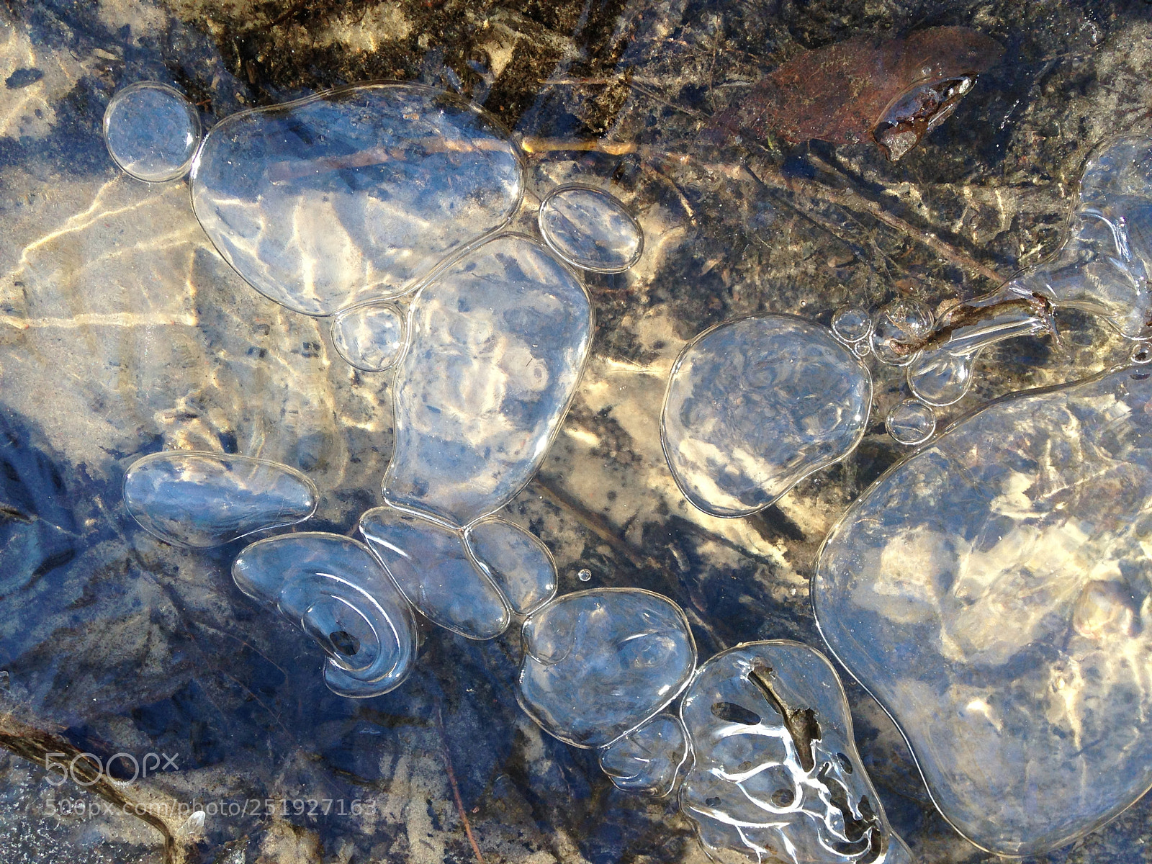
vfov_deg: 42.9
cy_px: 432
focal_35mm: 33
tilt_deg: -71.0
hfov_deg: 55.4
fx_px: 1098
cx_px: 576
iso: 64
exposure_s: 1/120
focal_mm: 4.12
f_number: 2.4
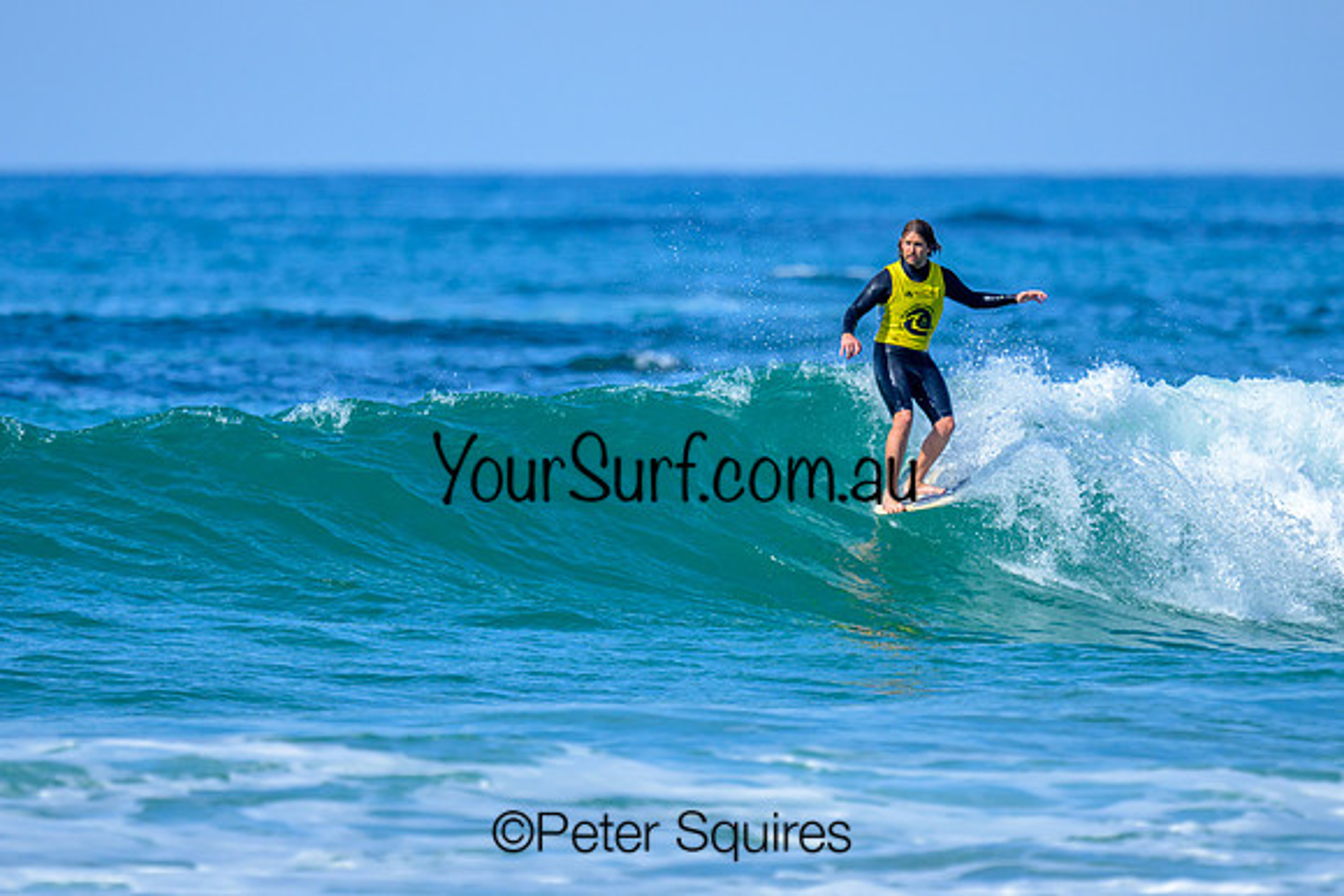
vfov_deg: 1.3
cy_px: 387
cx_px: 657
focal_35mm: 1100
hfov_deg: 1.9
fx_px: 41073
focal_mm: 800
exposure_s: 1/2000
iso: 320
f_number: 6.3
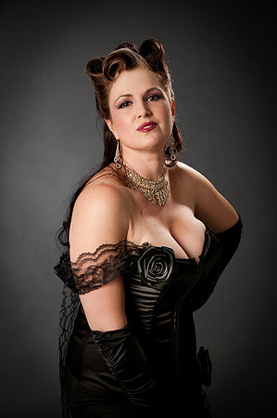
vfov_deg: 24.6
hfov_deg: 16.5
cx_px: 138
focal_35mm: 82
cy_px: 209
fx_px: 954
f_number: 8
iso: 200
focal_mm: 55
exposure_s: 1/125
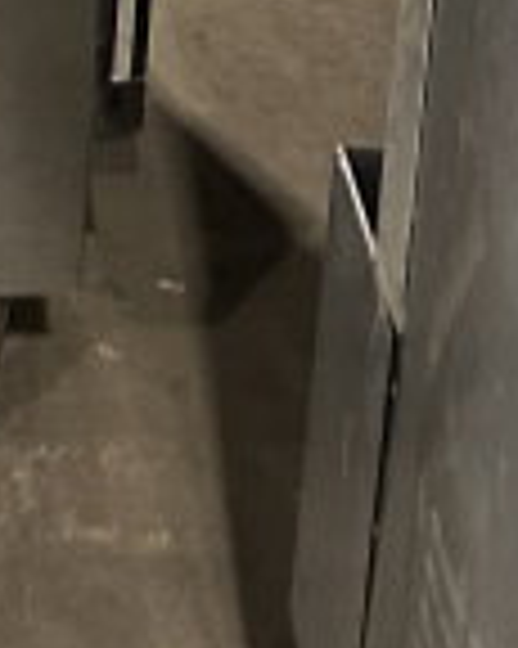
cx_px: -387
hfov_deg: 11.0
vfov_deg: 11.0
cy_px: -1150
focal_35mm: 132
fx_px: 2532
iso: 250
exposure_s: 1/60
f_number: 1.78
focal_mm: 6.86
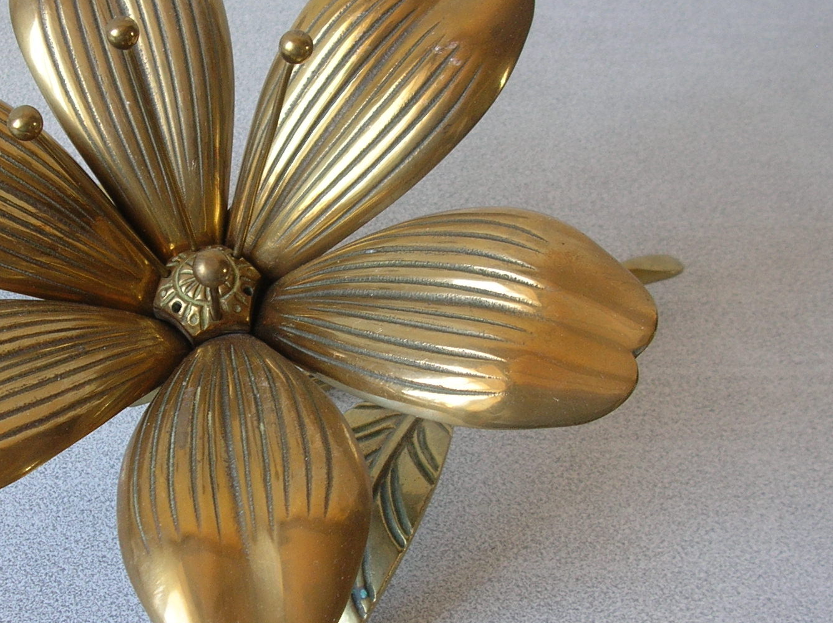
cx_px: 264
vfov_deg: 24.4
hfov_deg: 31.9
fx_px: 1443
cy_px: 312
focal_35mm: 60
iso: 50
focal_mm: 5.8
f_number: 2.8
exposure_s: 1/12.6
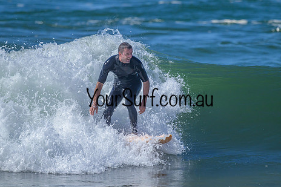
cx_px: 149
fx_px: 10931
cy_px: 92
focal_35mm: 1401
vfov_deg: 1.0
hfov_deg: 1.5
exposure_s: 1/4000
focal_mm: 1120
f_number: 9
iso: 1250
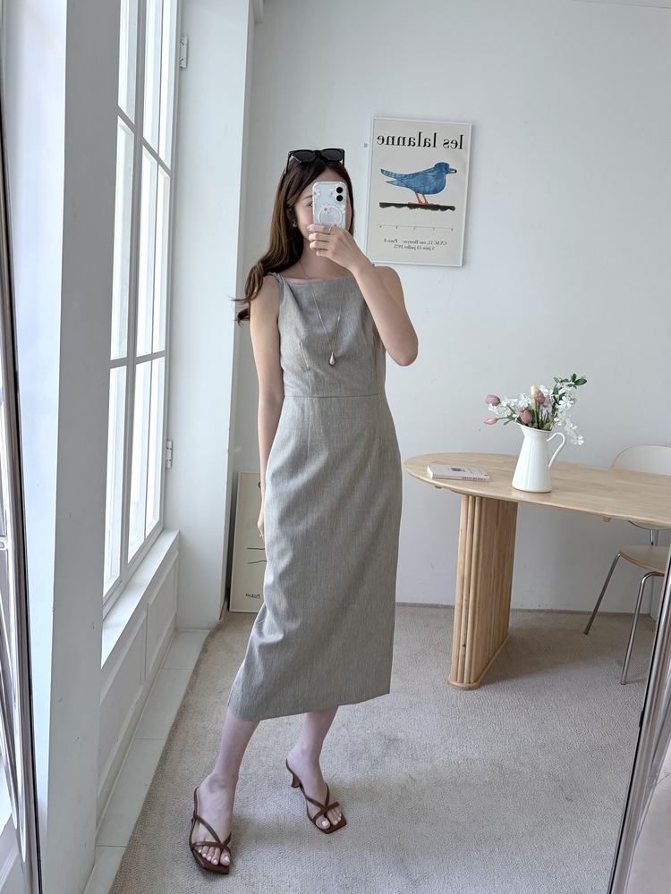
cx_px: 336
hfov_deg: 53.1
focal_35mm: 26
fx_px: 672
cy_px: 447
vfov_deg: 67.3
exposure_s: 1/120
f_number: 1.6
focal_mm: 5.96
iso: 100
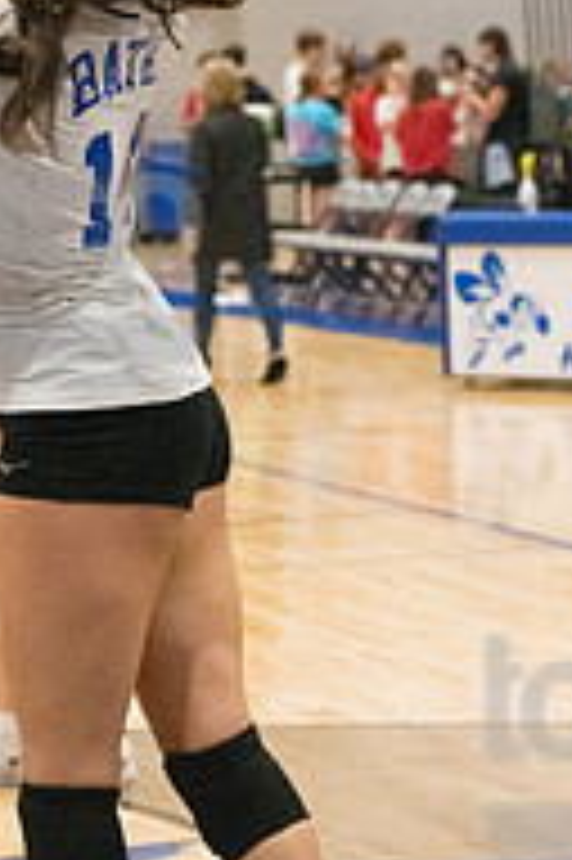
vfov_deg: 12.4
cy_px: 270
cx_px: 95
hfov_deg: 8.3
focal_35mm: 165
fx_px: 3939
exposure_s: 1/1600
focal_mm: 70
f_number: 4.5
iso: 10000
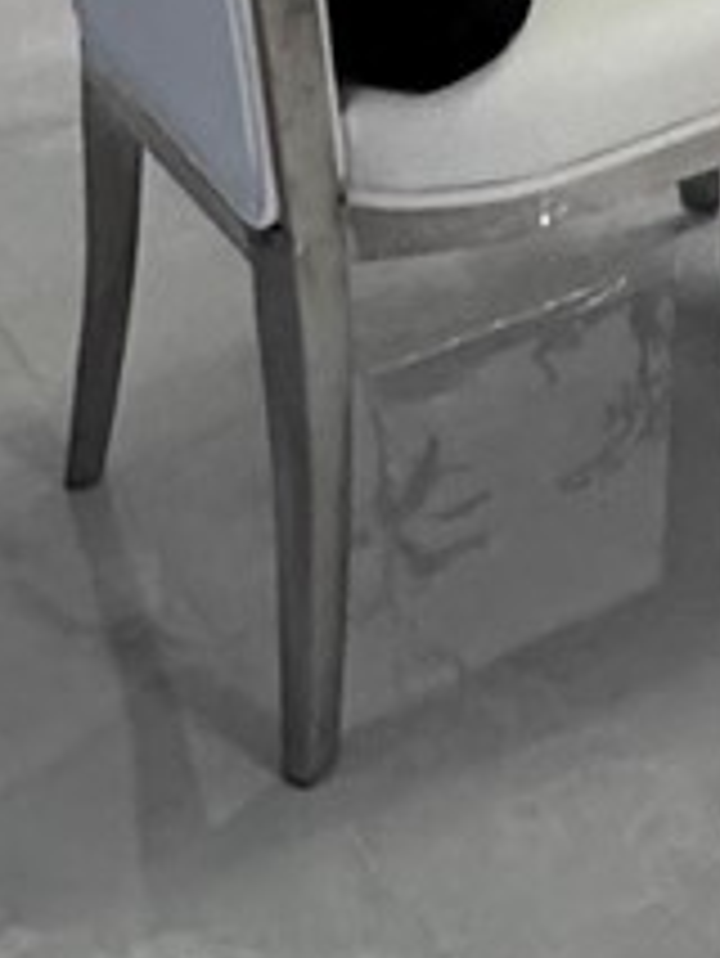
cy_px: -711
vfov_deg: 16.1
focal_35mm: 105
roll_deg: -1.5
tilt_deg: -12.2
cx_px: 1467
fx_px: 2909
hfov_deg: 12.4
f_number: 2.2
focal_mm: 2.22
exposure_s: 1/60
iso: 320
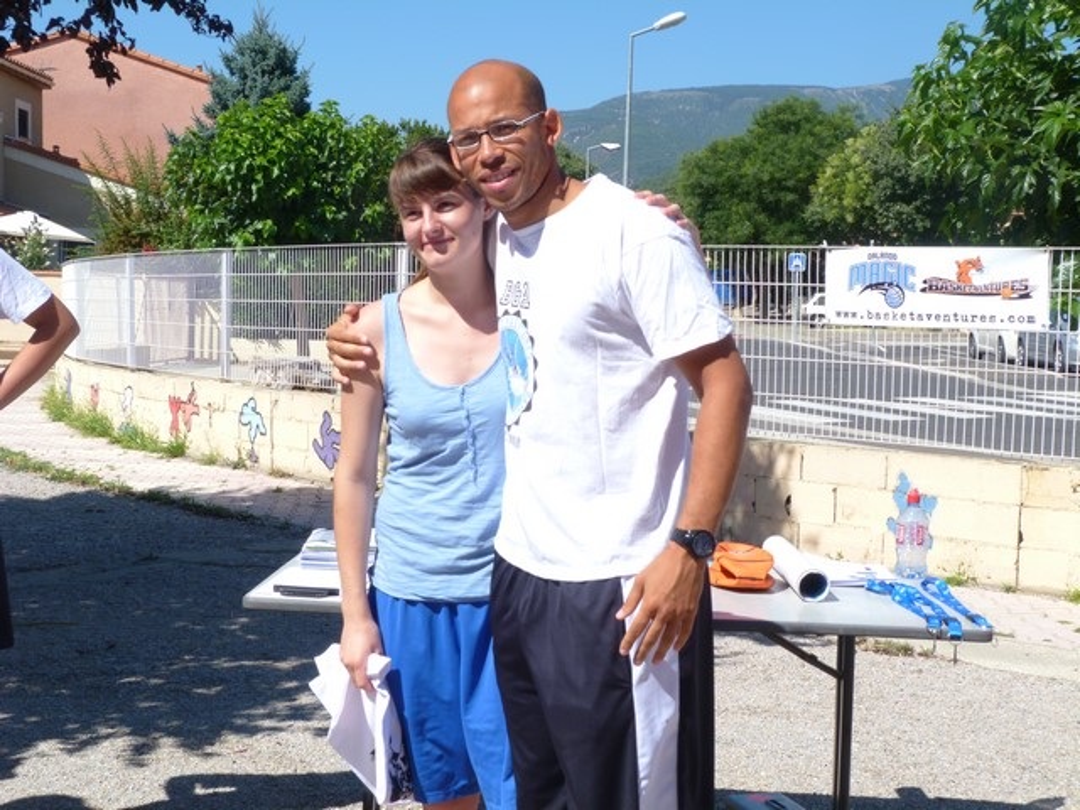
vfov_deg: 28.0
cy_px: 405
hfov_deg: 36.8
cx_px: 540
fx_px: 1622
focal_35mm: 52
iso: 80
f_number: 5.6
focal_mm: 9.4
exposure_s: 1/250
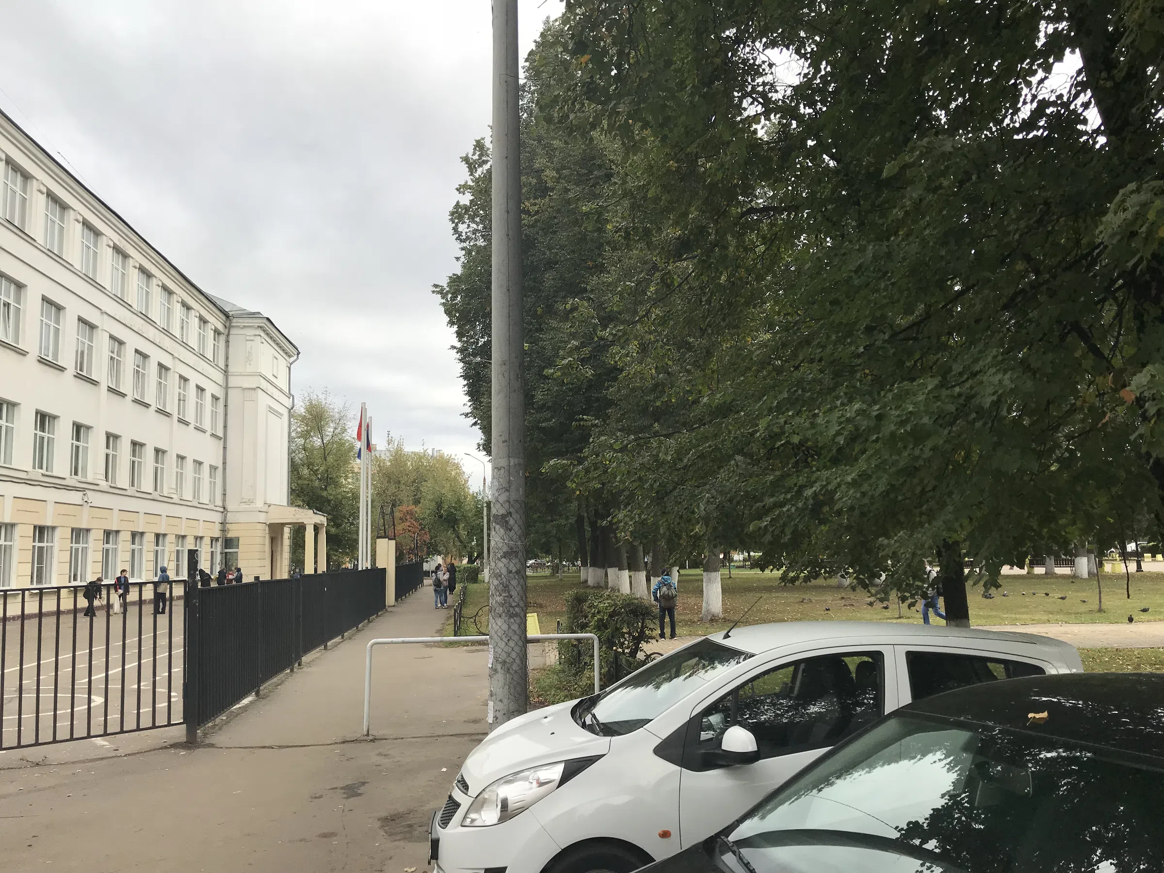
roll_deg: +2.3
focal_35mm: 28
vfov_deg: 49.7
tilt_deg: +10.1
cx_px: 582
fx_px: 942
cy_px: 436
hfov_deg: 63.4
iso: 20
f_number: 1.8
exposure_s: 1/550
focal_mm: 3.99
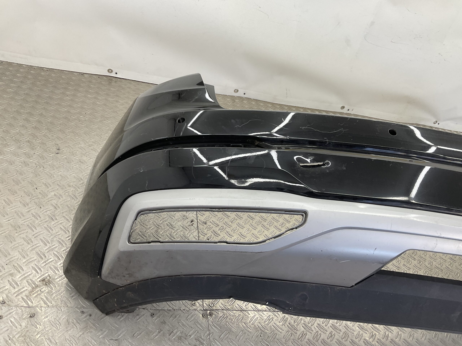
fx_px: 387
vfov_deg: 48.2
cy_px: 173
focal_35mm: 29
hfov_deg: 61.7
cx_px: 231
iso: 25
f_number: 1.8
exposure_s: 1/100
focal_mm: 3
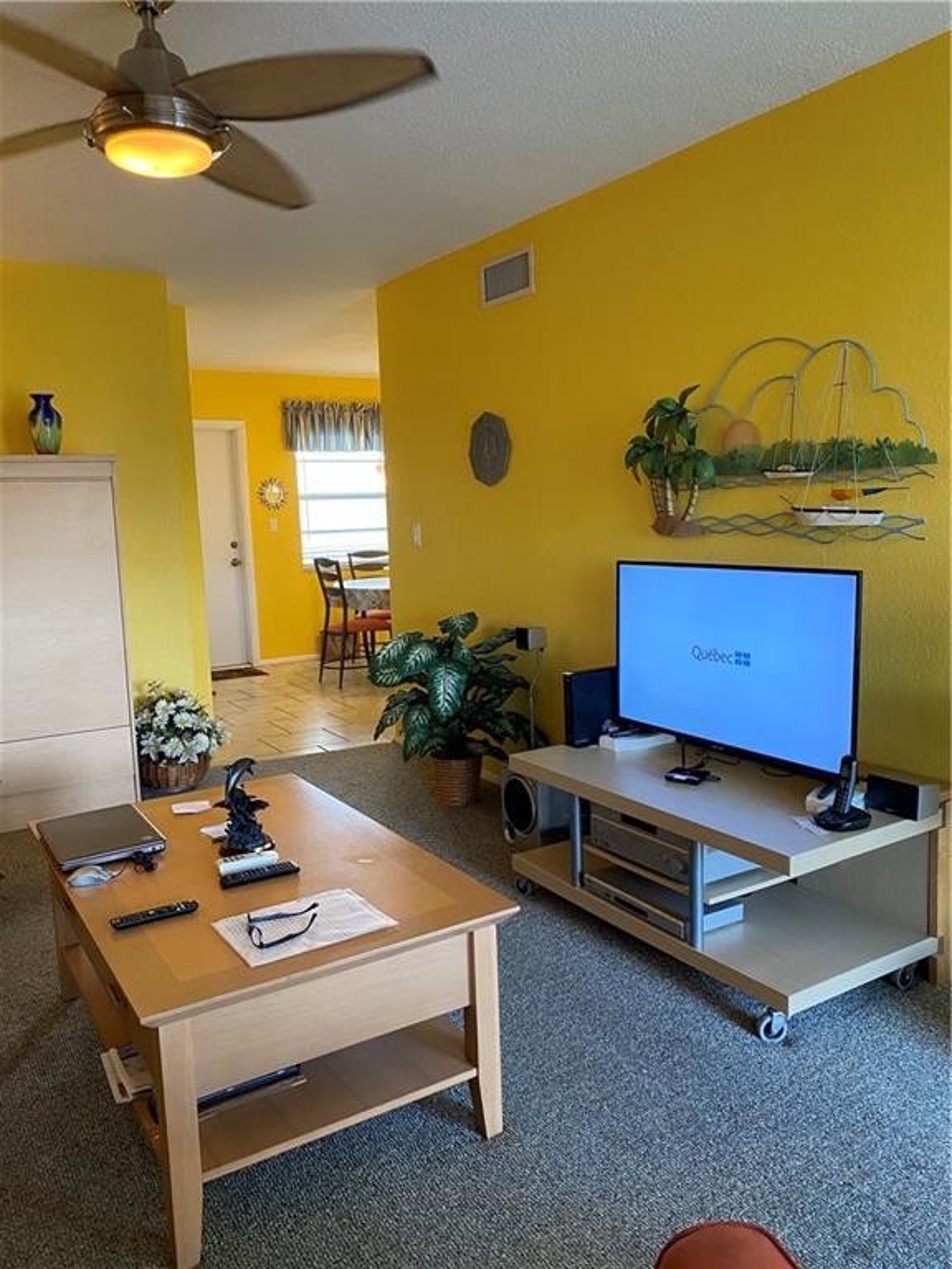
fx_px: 953
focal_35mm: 26
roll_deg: +2.8
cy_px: 634
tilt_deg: -7.5
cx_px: 476
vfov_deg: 67.3
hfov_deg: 53.1
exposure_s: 1/60
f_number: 1.8
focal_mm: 4.25
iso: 200
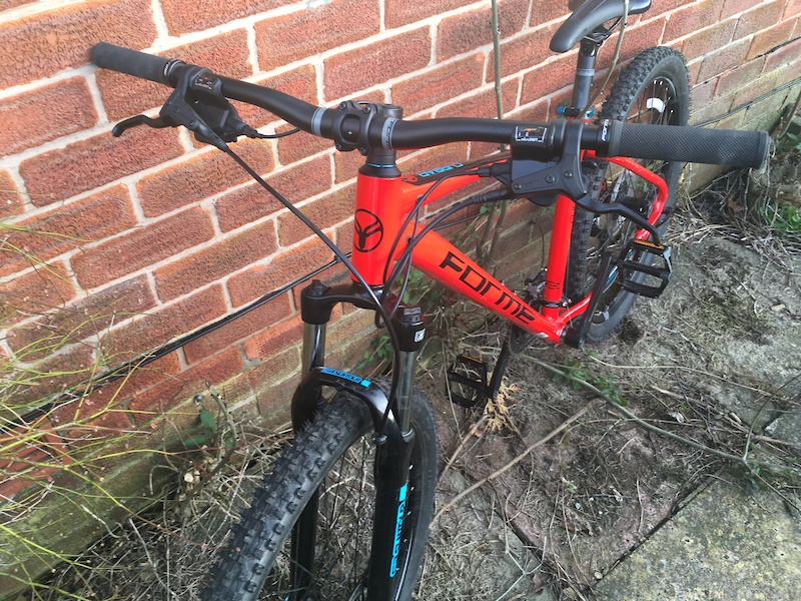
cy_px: 300
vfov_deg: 48.2
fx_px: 671
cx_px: 400
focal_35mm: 29
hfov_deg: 61.7
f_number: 2.2
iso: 32
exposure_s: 1/50
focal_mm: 4.15
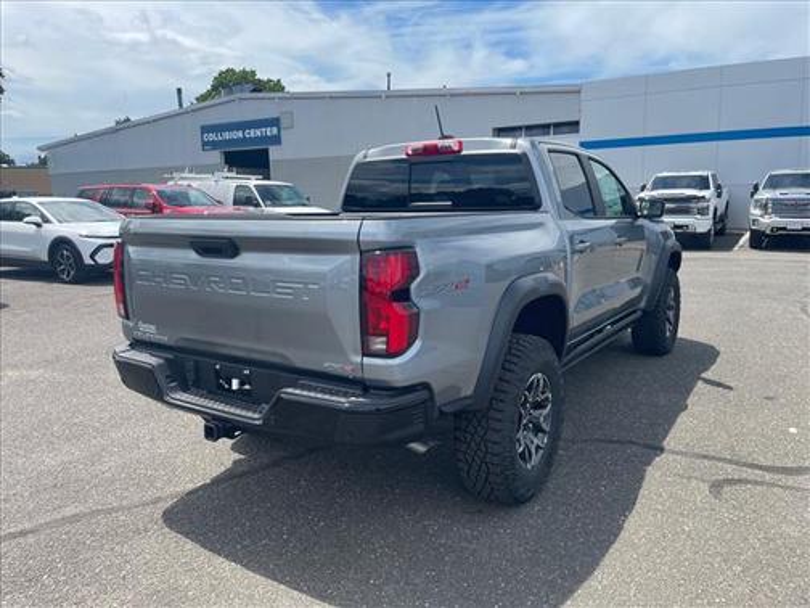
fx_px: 608
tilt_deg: -7.4
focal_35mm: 26
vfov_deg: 53.1
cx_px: 405
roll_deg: -1.0
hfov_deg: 67.3
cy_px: 304
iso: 32
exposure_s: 1/1984
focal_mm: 4.2
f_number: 1.6
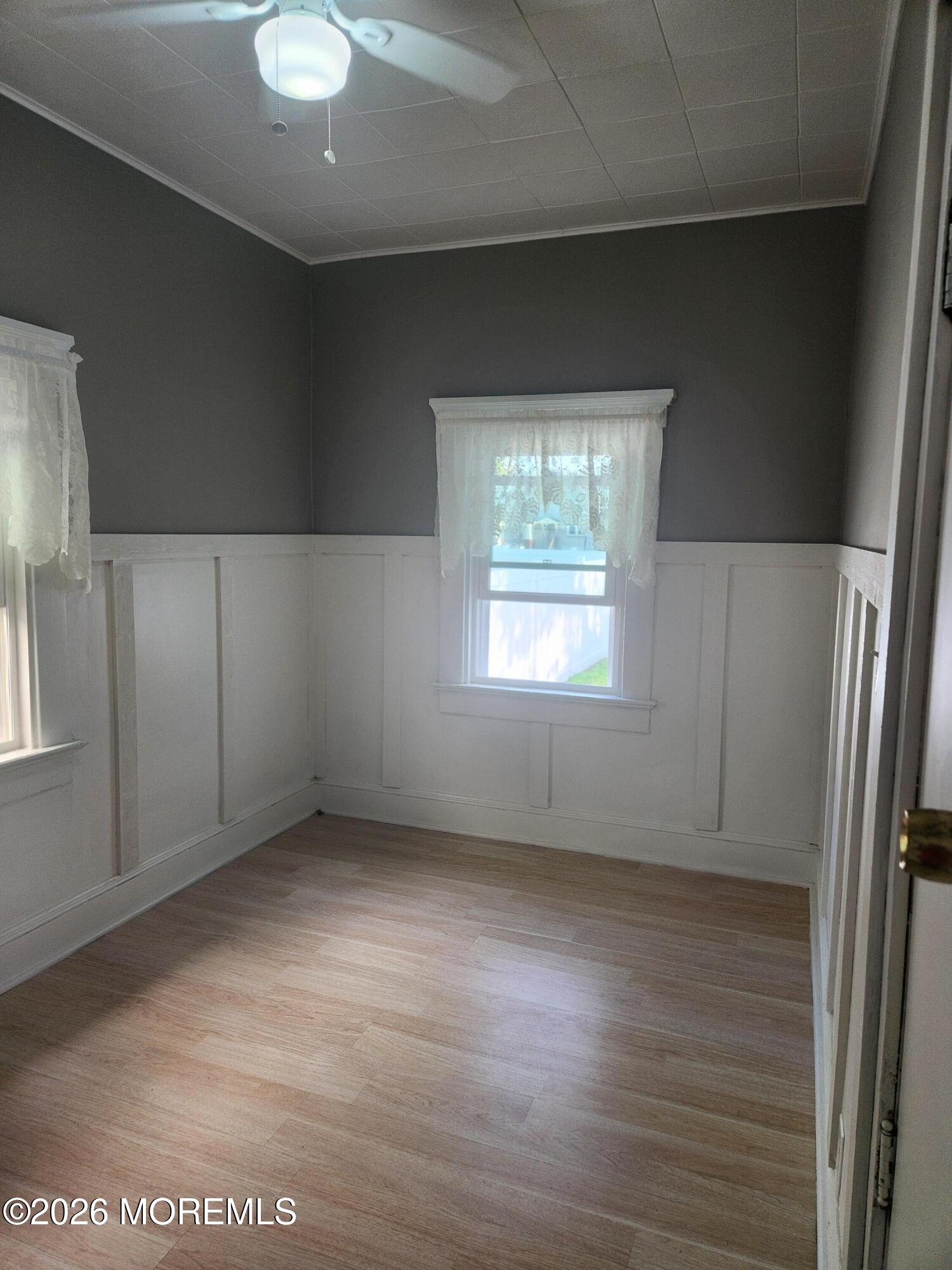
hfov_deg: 58.9
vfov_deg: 73.9
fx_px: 843
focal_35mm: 23
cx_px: 476
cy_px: 635
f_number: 1.8
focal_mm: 5.4
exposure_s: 1/277
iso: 64
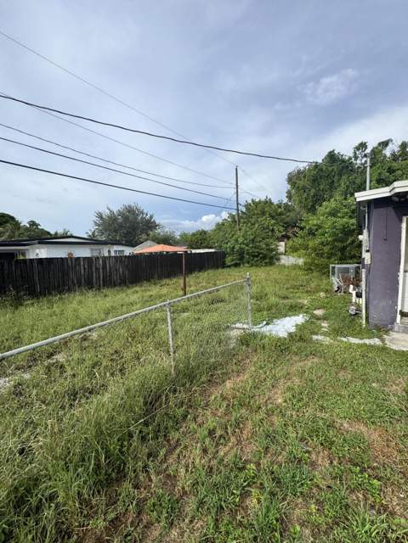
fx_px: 220
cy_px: 272
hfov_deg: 85.7
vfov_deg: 102.1
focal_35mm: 14
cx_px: 204
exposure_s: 1/1160
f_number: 2.2
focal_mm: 2.22
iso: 40
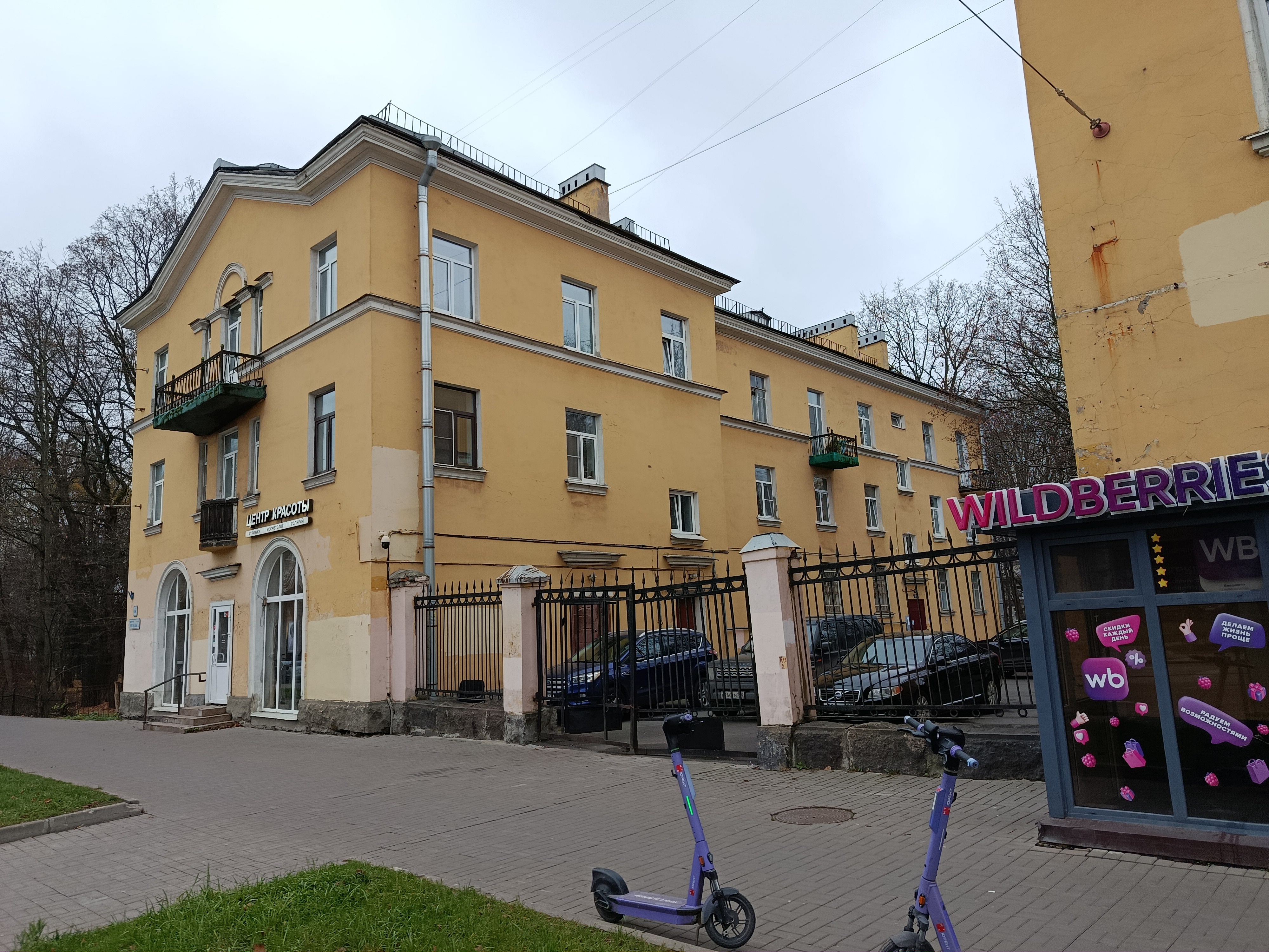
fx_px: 880
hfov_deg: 71.6
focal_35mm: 24
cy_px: 476
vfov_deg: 56.8
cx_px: 634
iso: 134
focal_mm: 5.24
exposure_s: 1/100
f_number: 1.7
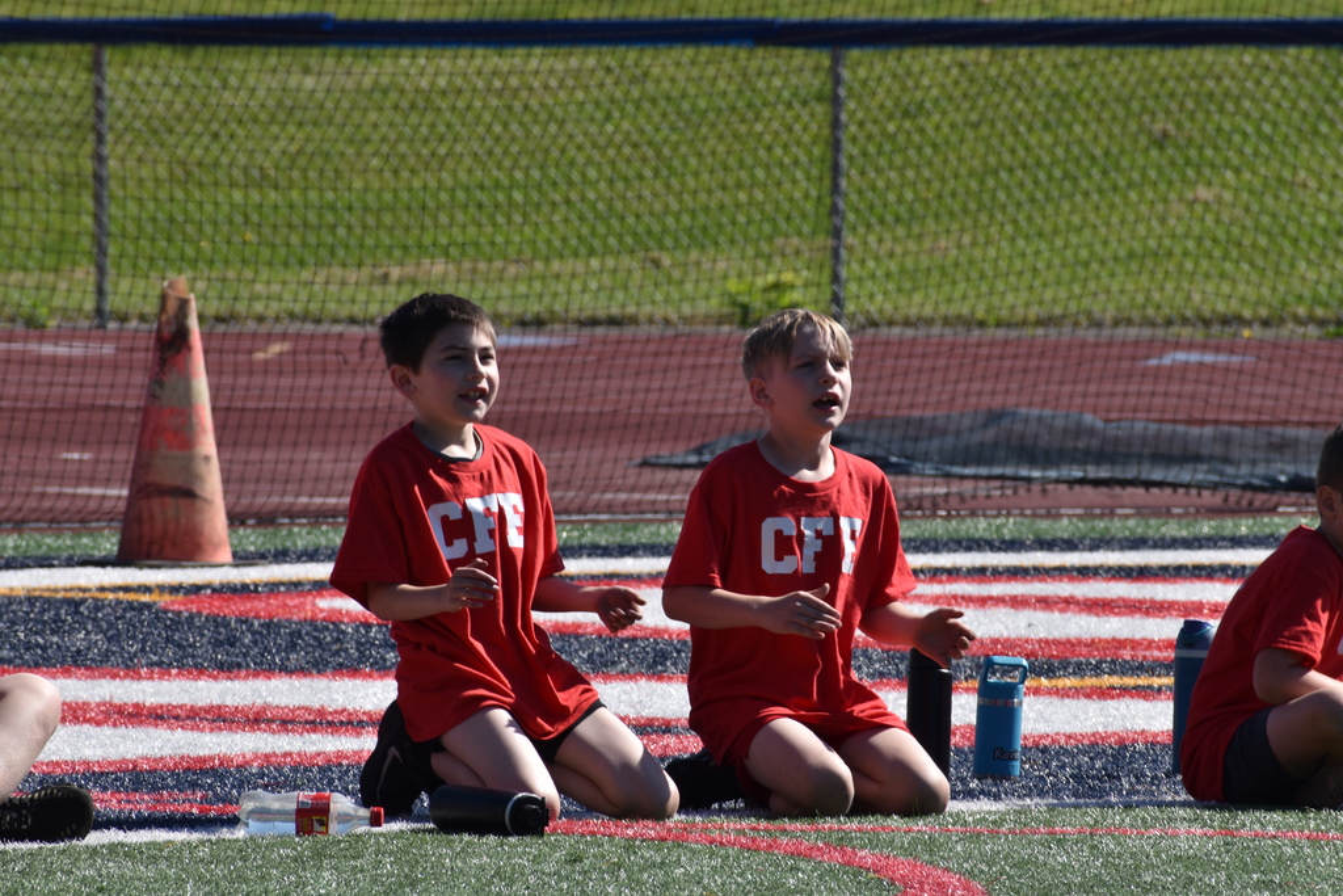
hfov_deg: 4.6
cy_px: 448
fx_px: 16789
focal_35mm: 450
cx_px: 672
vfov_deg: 3.1
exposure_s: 1/160
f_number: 13
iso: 100
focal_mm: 300
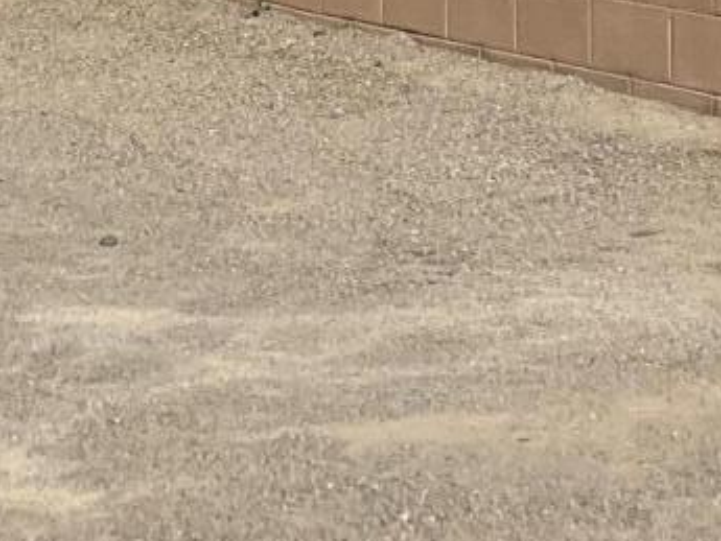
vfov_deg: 8.5
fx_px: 3500
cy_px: -485
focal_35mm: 168
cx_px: 412
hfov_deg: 11.8
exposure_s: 1/3788
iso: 25
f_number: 1.8
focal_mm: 3
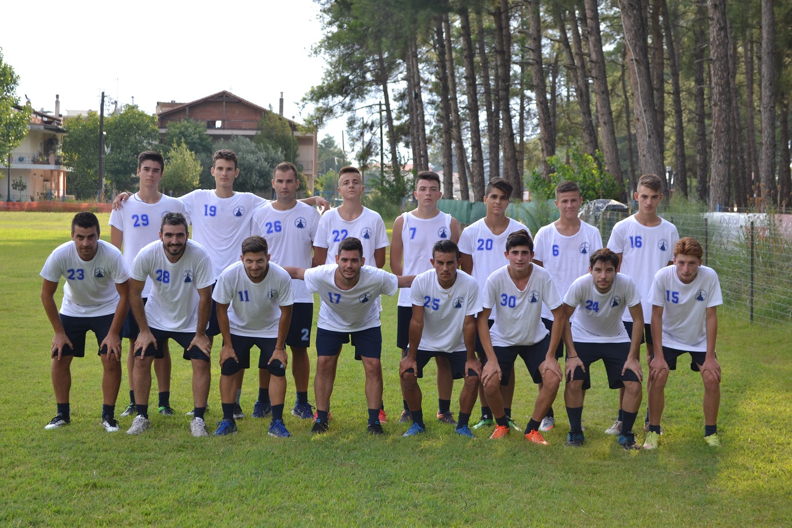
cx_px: 396
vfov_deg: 20.6
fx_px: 1452
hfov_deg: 30.5
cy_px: 264
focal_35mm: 66
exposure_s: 1/500
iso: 400
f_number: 5.6
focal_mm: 44
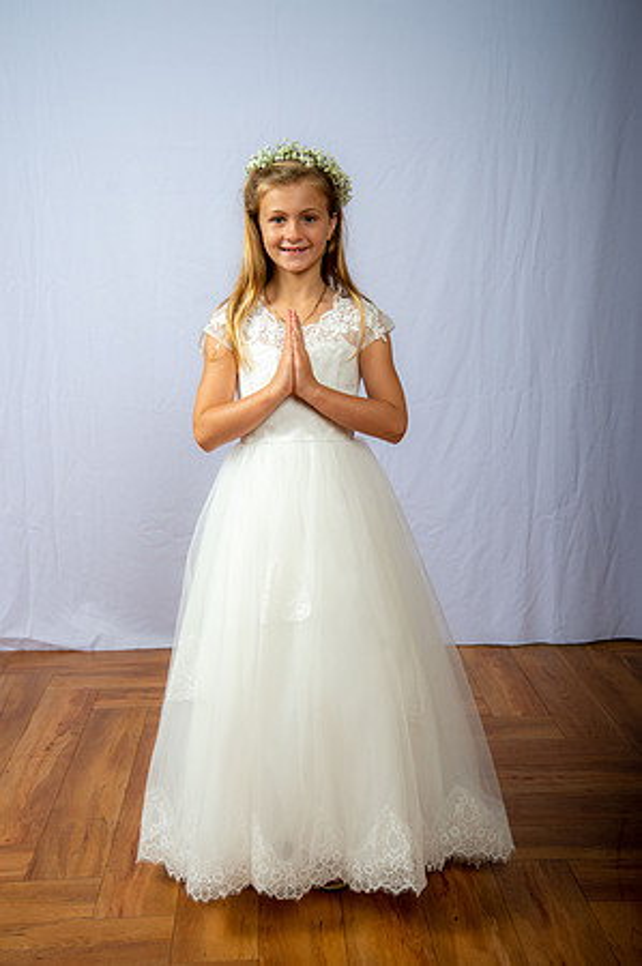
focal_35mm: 48
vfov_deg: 41.2
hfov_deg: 28.0
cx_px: 321
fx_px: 1287
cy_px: 483
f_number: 6.3
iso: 250
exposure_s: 1/200
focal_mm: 48
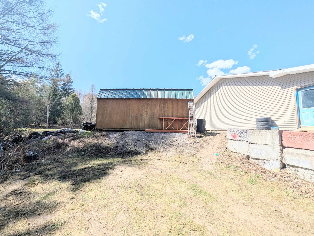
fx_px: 118
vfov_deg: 89.9
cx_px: 157
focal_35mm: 13
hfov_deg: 106.2
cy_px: 118
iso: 43
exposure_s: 1/1208
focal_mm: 1.95
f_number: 2.2
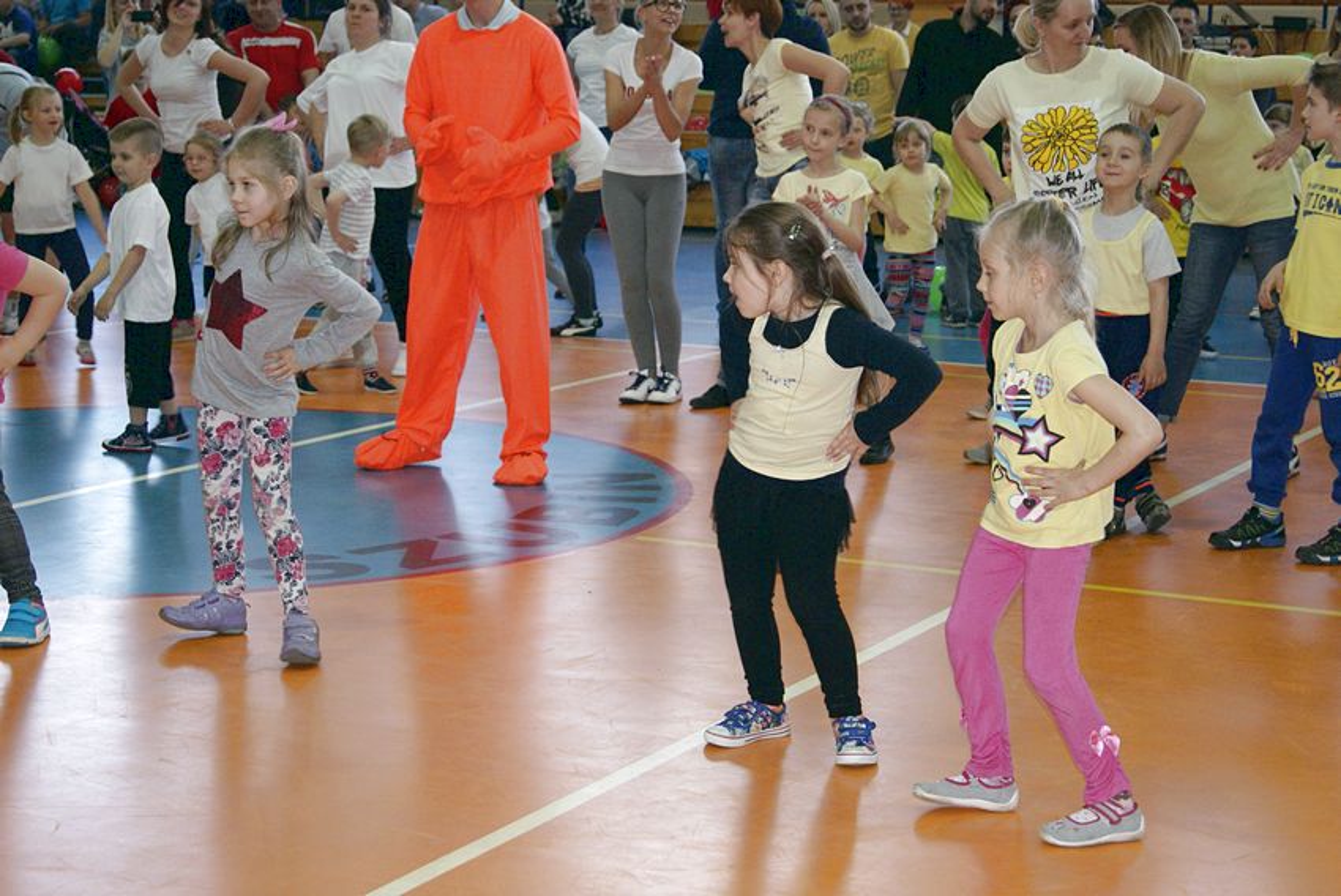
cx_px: 670
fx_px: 2796
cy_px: 448
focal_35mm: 75
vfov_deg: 18.2
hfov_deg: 27.0
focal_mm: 50
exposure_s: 1/80
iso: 400
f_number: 5.6
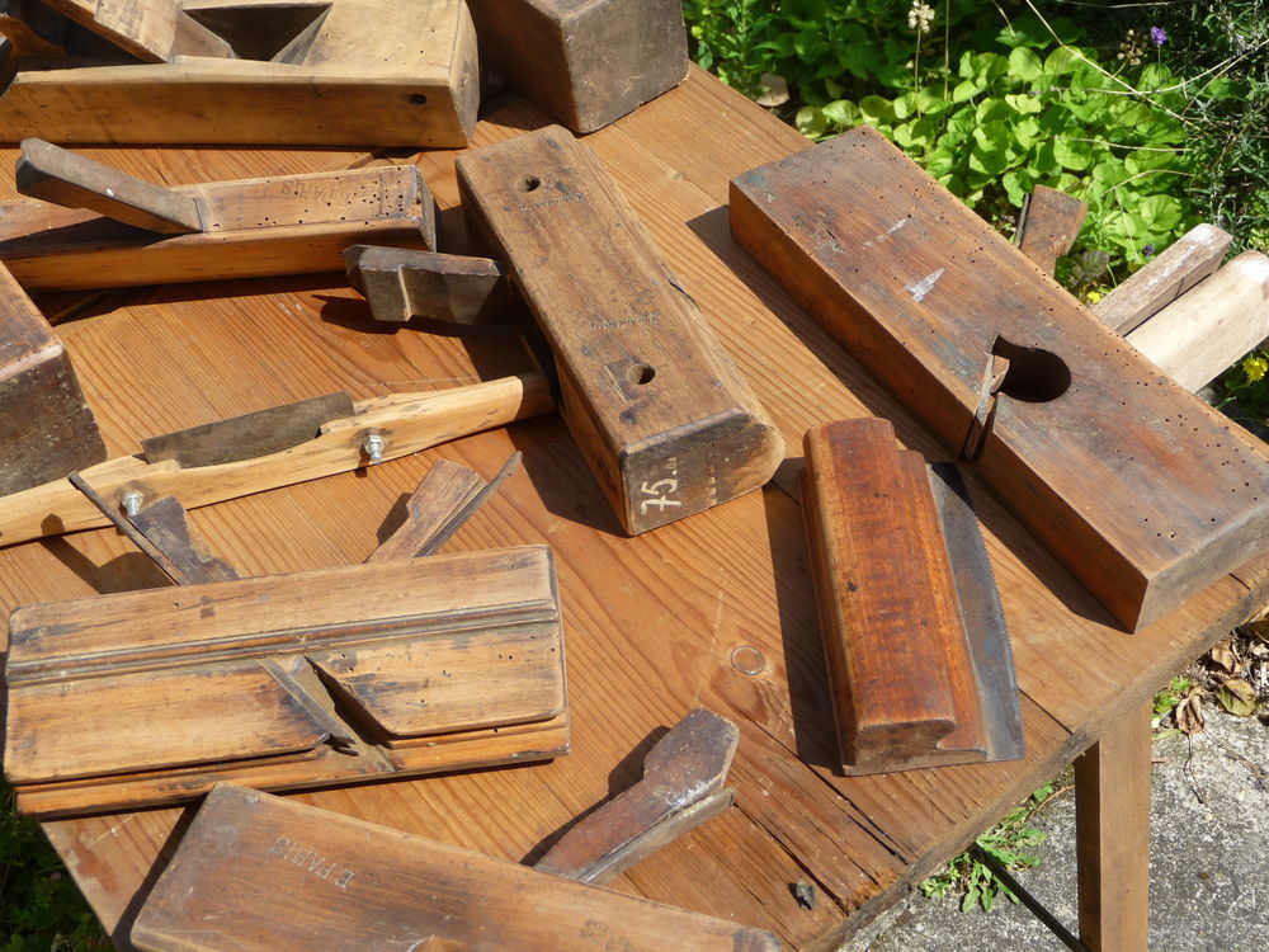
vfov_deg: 29.1
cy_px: 476
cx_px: 634
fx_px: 1833
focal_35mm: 50
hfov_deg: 38.2
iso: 100
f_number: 4.2
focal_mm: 8.5
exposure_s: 1/500
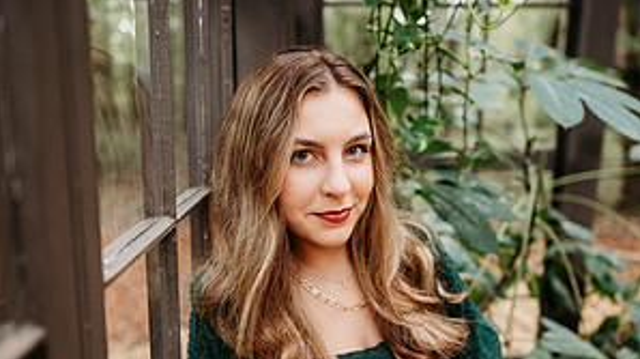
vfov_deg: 30.5
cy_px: 275
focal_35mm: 38
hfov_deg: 52.8
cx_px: 320
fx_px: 644
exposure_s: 1/250
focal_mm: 24
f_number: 2.2
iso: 640
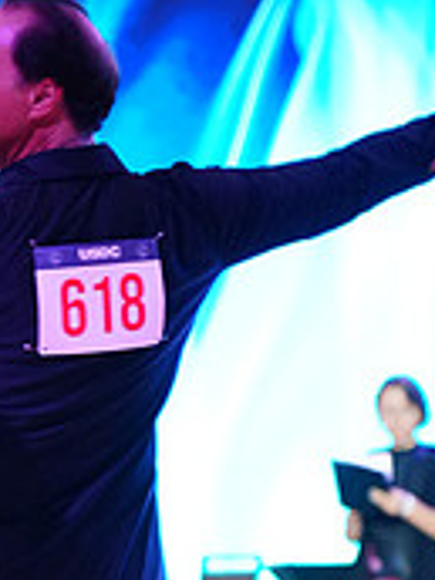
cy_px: 698
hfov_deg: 4.4
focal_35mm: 340
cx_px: -12
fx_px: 5697
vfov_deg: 5.8
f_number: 4
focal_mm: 105
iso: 2500
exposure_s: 1/200
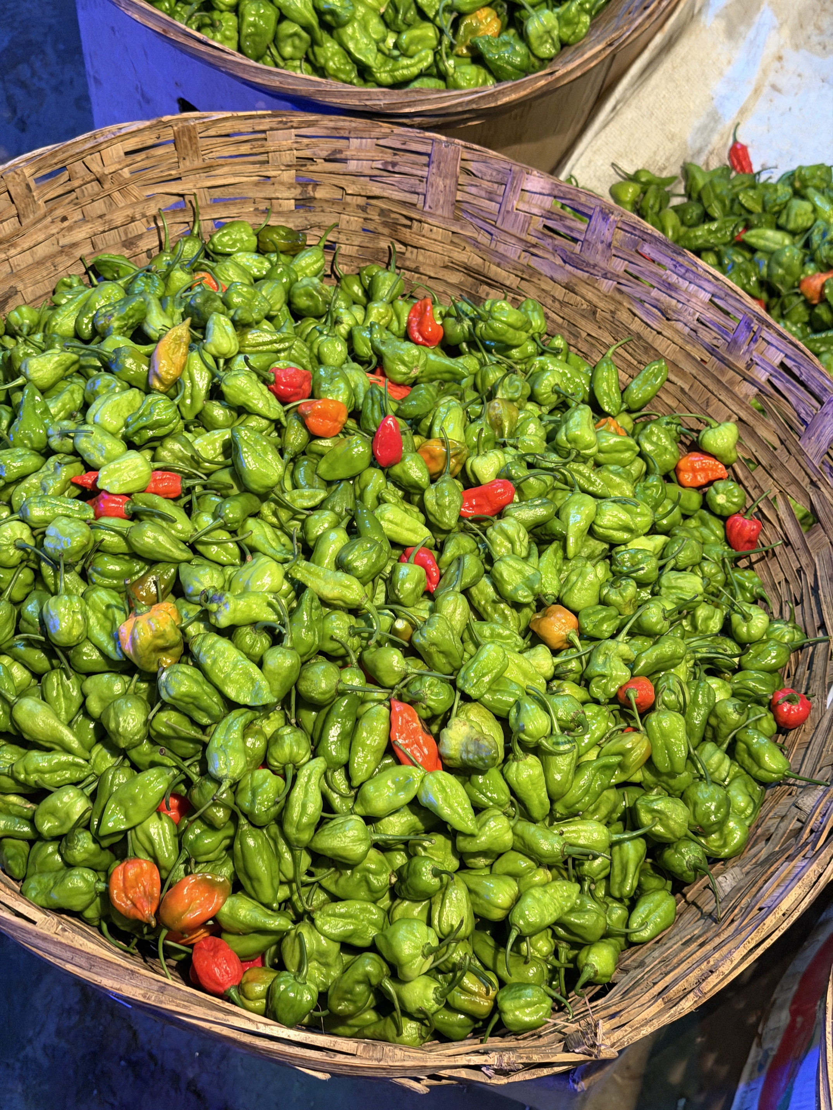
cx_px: 416
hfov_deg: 30.3
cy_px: 555
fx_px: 1540
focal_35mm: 48
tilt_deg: -66.4
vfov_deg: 39.7
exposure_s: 1/33
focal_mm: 6.76
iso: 320
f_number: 1.78
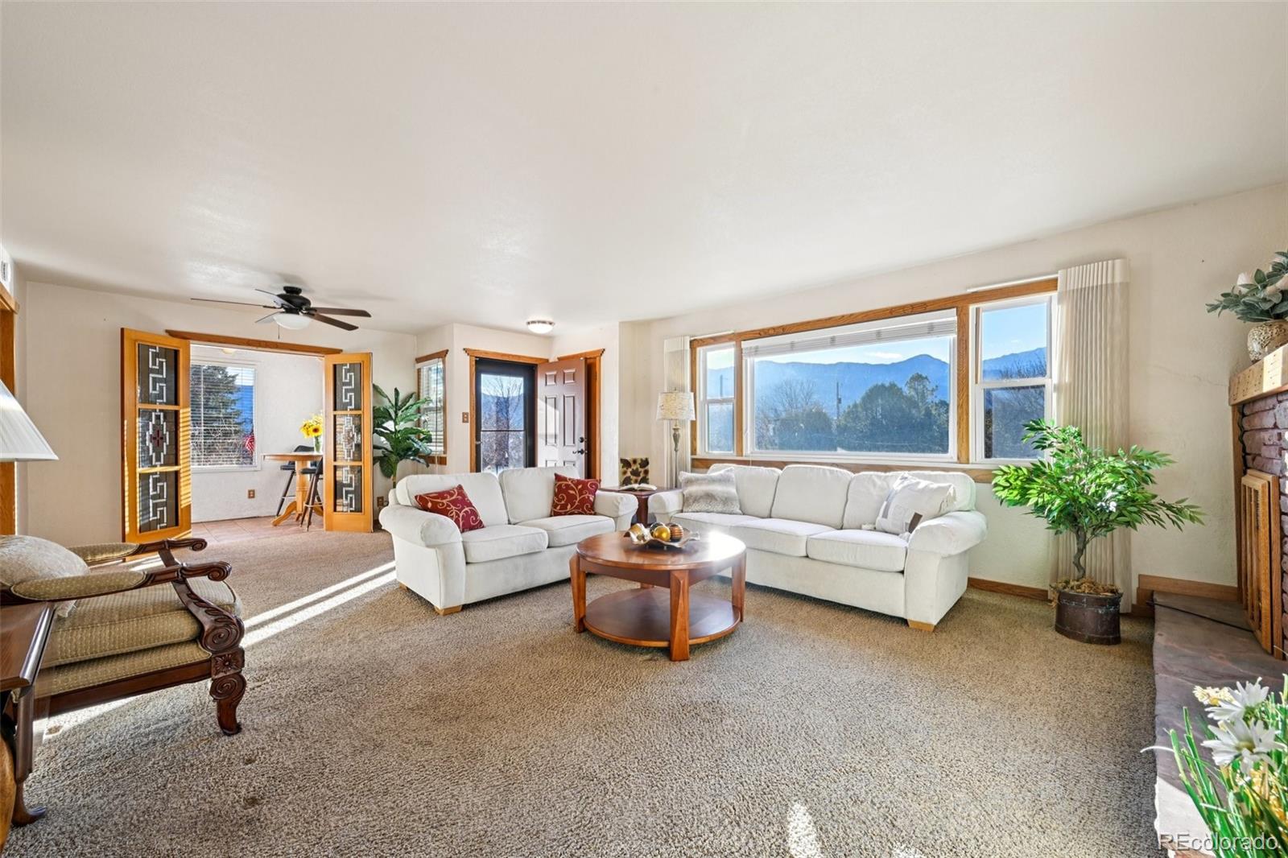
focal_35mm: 14
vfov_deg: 81.2
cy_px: 429
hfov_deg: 104.3
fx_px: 501
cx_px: 644
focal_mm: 14
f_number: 11
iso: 160
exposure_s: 1/15
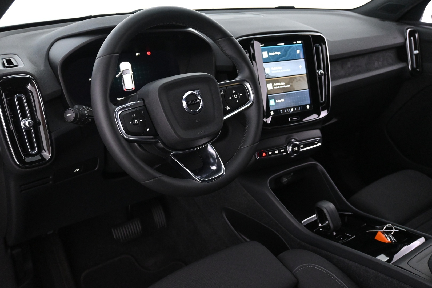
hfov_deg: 55.1
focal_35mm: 34
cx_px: 216
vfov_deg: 38.4
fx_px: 414
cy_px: 144
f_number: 4.2
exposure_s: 1/40
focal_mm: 23
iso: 5000
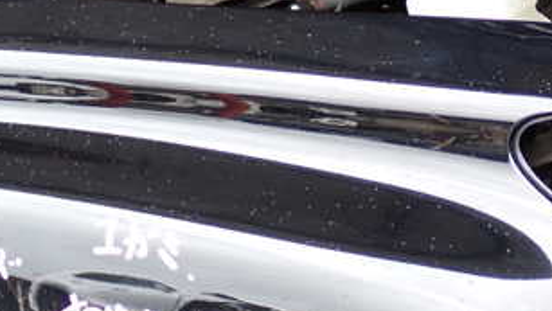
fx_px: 1464
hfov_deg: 21.3
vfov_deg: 12.1
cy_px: 253
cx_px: 356
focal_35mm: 100
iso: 200
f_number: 3.1
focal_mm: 8.4
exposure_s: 1/60
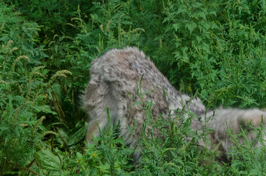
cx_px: 213
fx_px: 1467
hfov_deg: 10.3
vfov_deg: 6.9
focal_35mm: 199
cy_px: 108
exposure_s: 1/100
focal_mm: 80
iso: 1250
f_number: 18
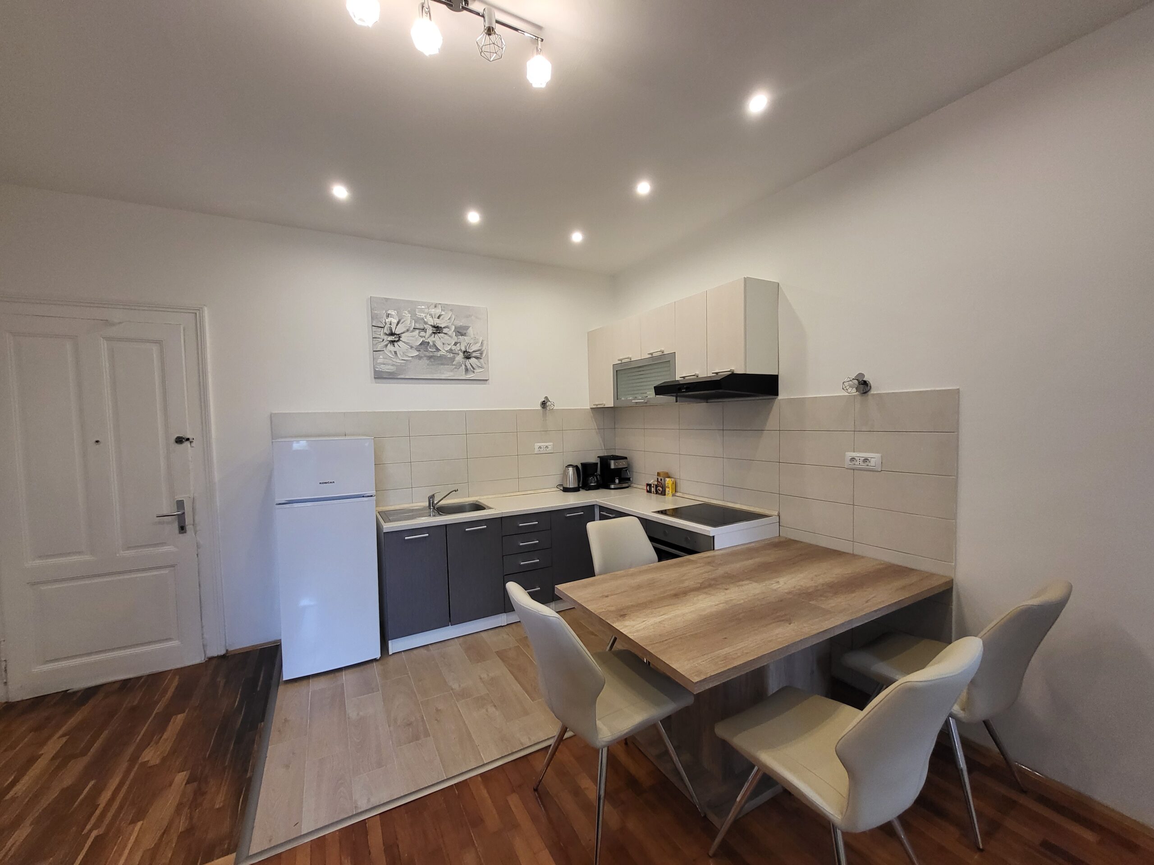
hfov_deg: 106.2
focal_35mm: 13
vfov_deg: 89.9
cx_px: 577
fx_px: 433
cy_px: 432
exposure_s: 1/50
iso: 320
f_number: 2.2
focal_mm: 1.74
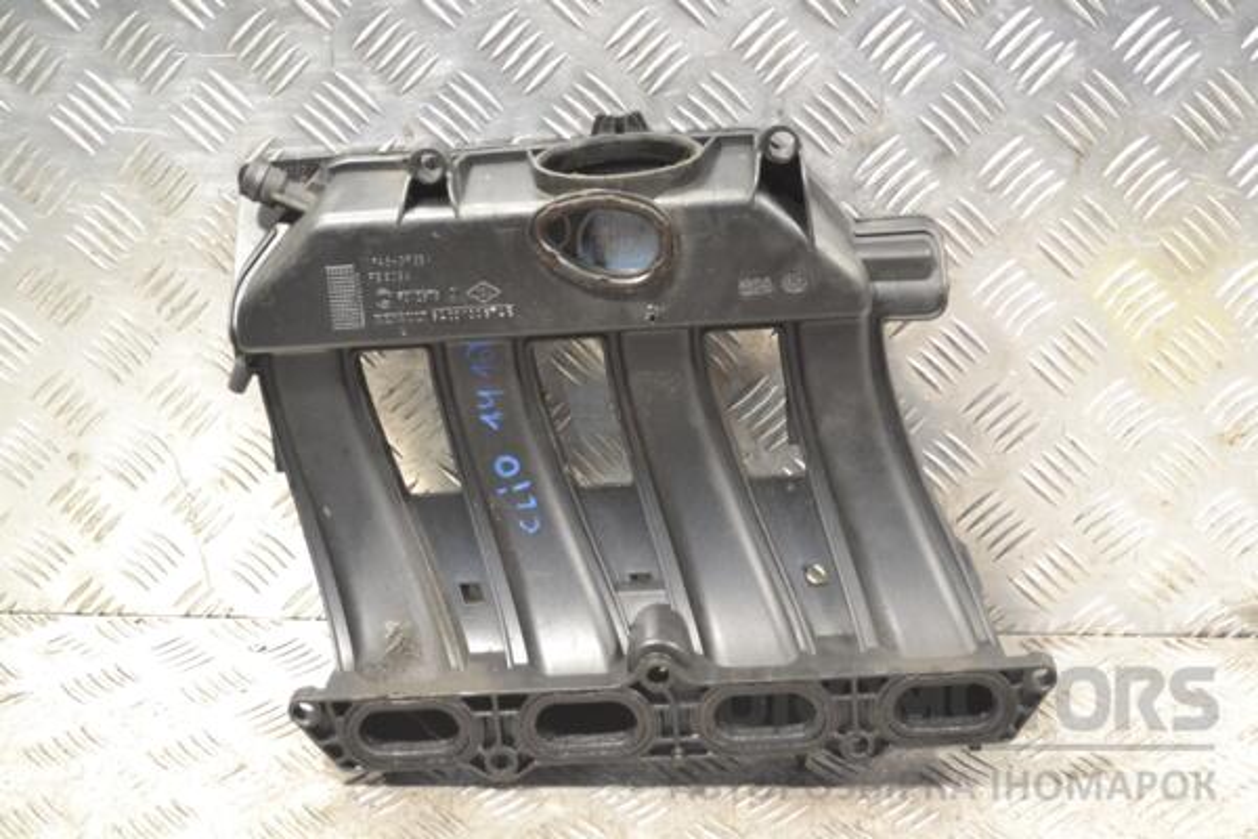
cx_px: 629
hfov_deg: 35.1
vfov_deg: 23.8
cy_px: 420
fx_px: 1992
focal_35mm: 57
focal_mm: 38
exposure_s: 1/125
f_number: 5.3
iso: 3200
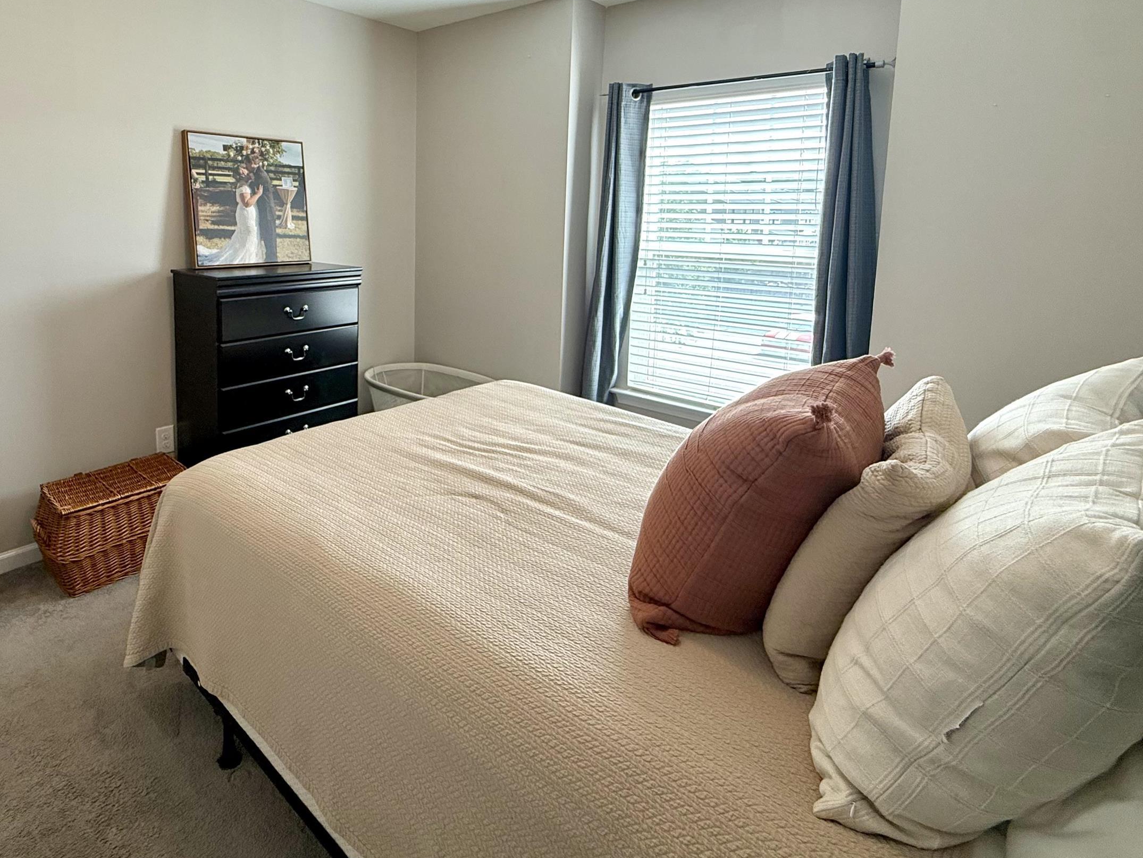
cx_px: 442
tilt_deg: -6.5
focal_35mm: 20
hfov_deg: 80.5
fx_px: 660
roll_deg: -1.1
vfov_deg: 64.2
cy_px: 281
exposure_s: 1/120
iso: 125
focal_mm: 2.22
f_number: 2.2
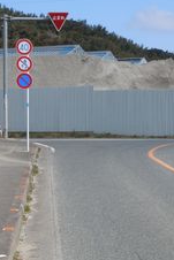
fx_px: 840
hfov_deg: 11.8
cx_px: 112
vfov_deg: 17.6
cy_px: 128
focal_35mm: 116
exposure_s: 1/640
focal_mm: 11.2
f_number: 5
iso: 100
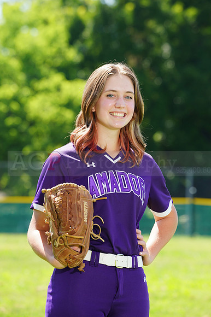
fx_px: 2614
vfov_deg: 6.9
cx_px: 106
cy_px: 158
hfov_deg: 4.6
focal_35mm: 297
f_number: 10
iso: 200
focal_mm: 297
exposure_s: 1/125
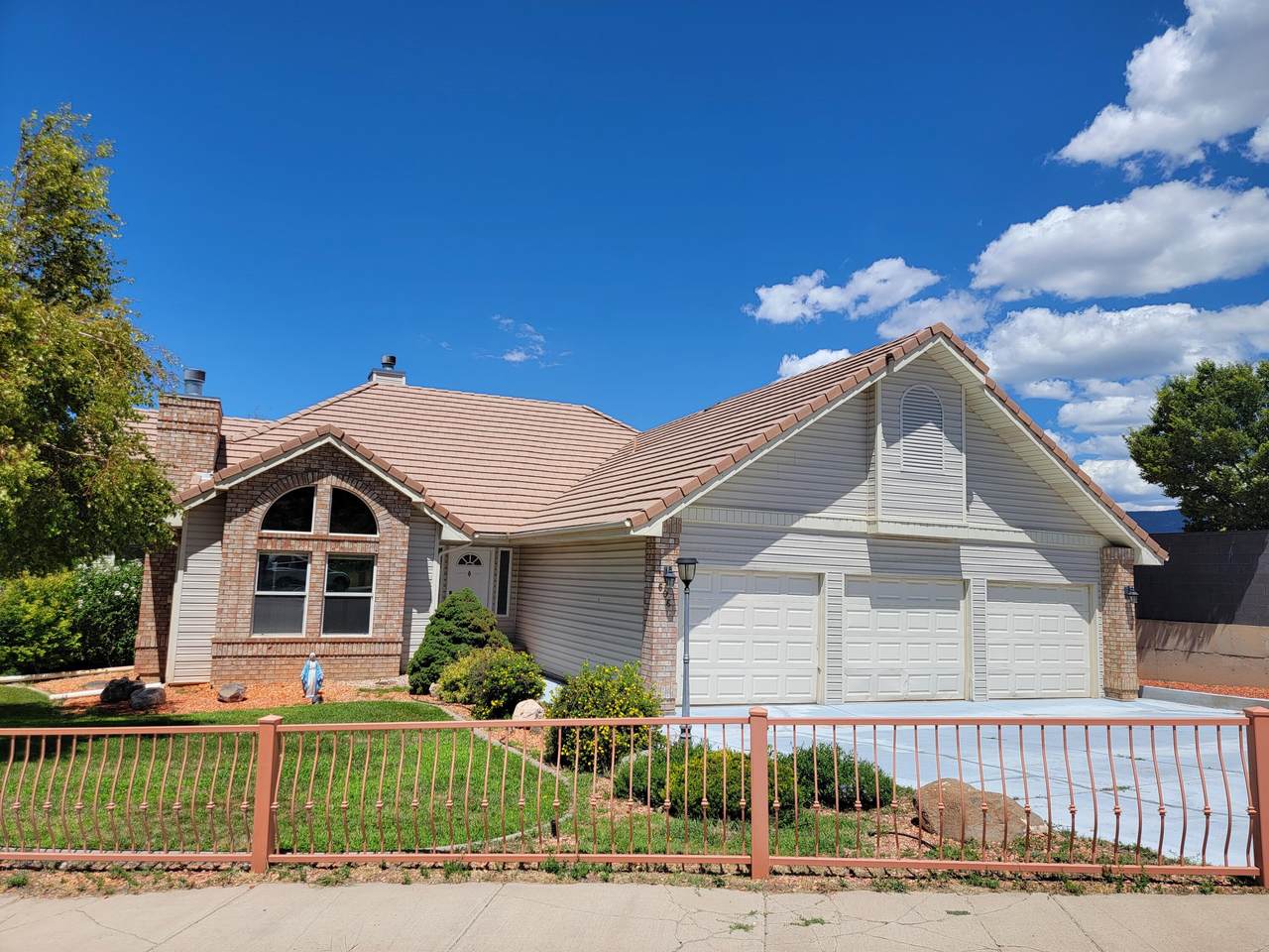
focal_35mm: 24
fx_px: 880
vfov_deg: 56.8
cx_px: 634
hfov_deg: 71.6
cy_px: 476
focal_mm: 6.7
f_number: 1.8
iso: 16
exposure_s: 1/1325
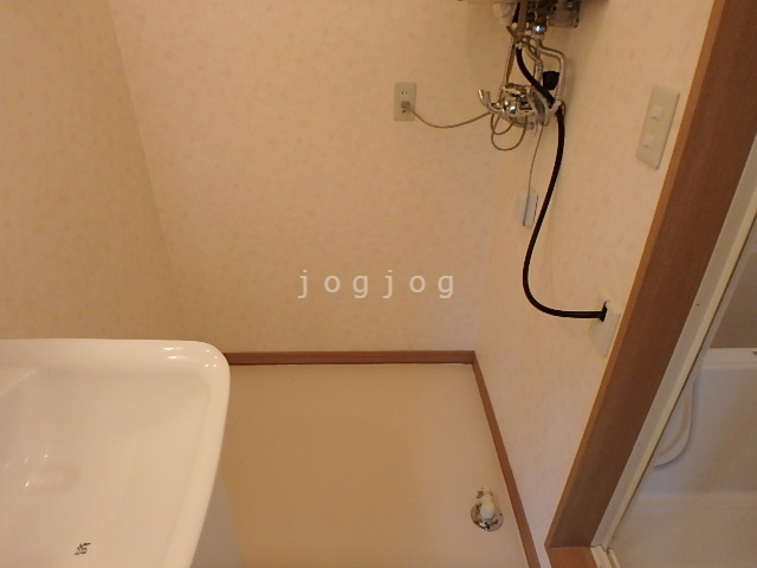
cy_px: 284
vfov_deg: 63.4
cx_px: 378
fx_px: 459
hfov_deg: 79.0
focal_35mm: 21
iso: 320
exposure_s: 1/30
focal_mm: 3.7
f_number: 3.5
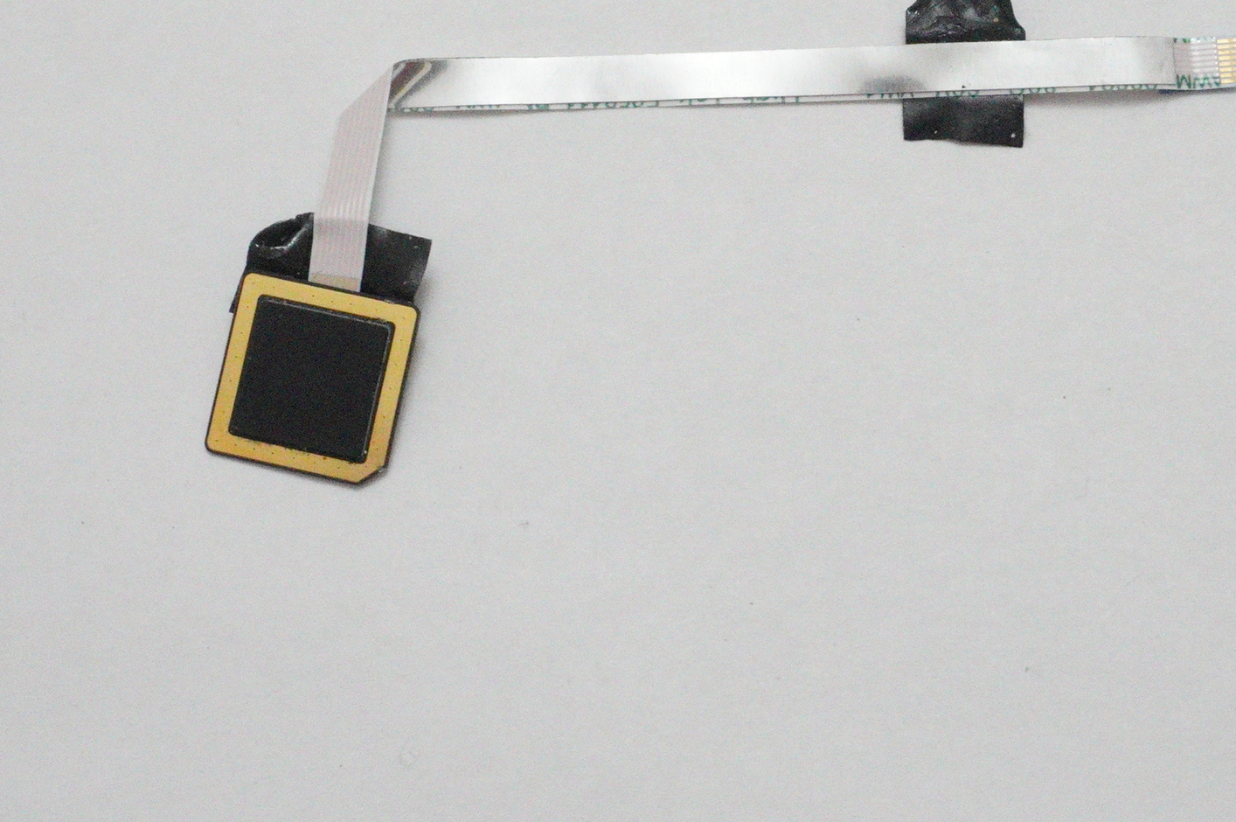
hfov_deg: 26.3
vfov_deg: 17.6
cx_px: 723
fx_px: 2637
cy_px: 227
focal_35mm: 77
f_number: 5.6
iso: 12800
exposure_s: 1/200
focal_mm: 29
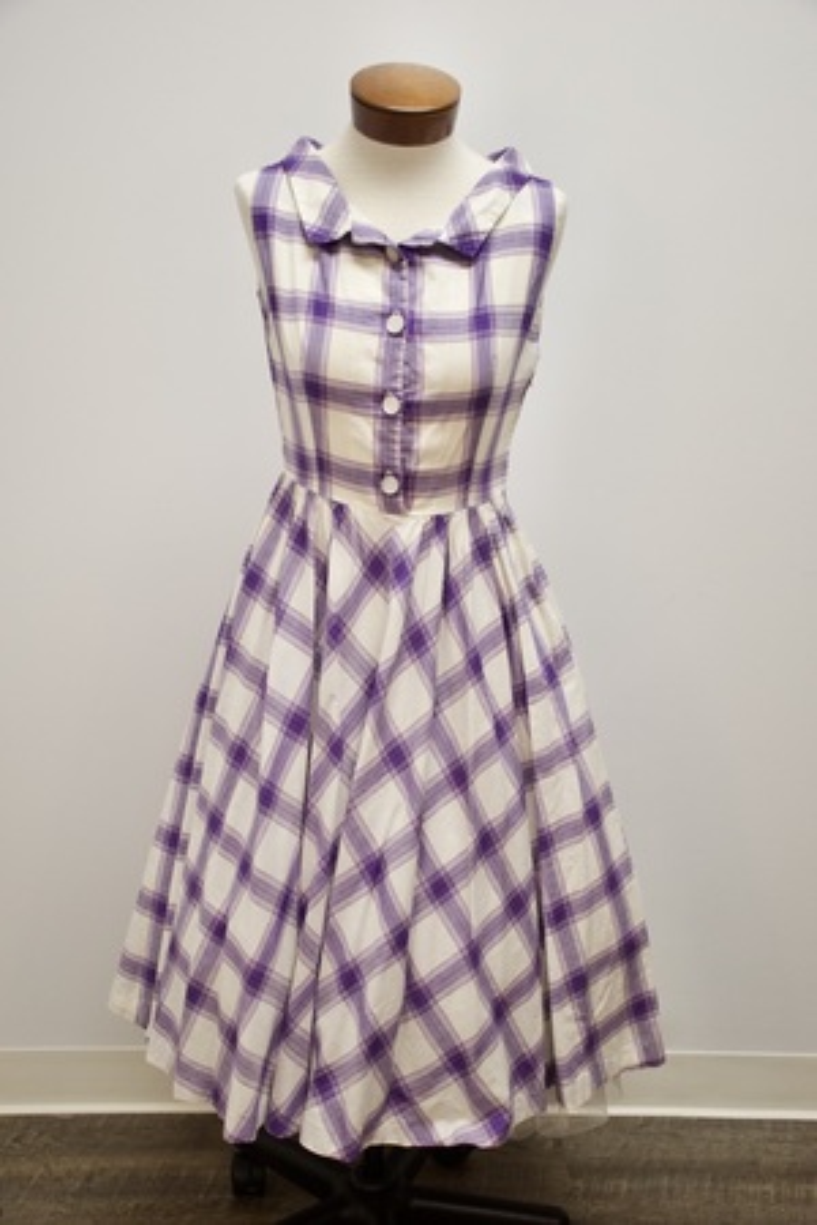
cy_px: 612
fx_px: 1532
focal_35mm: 45
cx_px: 408
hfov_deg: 29.9
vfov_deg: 43.6
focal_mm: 30
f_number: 4
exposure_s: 1/200
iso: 1600
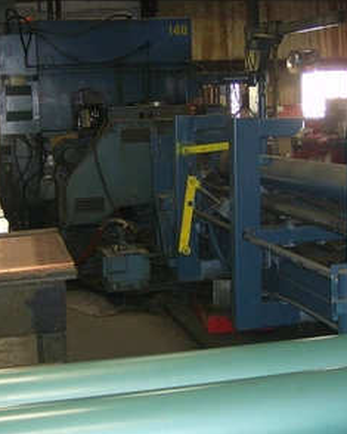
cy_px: 217
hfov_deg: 25.0
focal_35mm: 61
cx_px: 173
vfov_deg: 31.0
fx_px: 783
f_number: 3.1
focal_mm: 7.7
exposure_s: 1/74
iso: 200
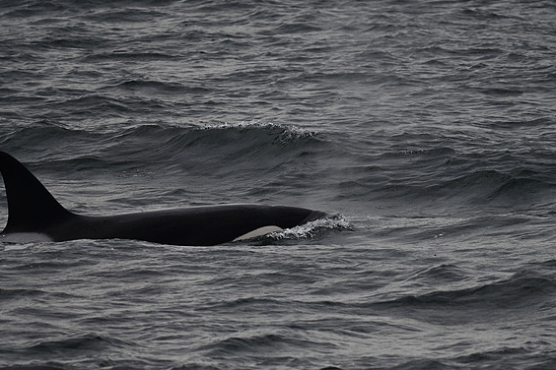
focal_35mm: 823
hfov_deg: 2.5
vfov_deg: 1.7
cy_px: 188
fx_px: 12710
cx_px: 275
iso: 800
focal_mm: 800
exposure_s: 1/4000
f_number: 8
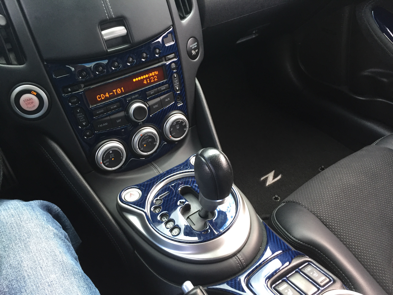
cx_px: 196
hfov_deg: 61.7
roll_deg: +0.9
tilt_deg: -40.3
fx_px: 329
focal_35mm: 29
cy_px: 148
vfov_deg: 48.2
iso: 50
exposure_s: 1/30
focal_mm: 4.15
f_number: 2.2
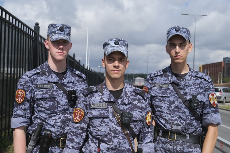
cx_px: 115
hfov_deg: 58.7
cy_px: 76
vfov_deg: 41.1
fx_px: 204
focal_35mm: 32
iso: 320
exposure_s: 1/5000
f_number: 4
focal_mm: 21.2
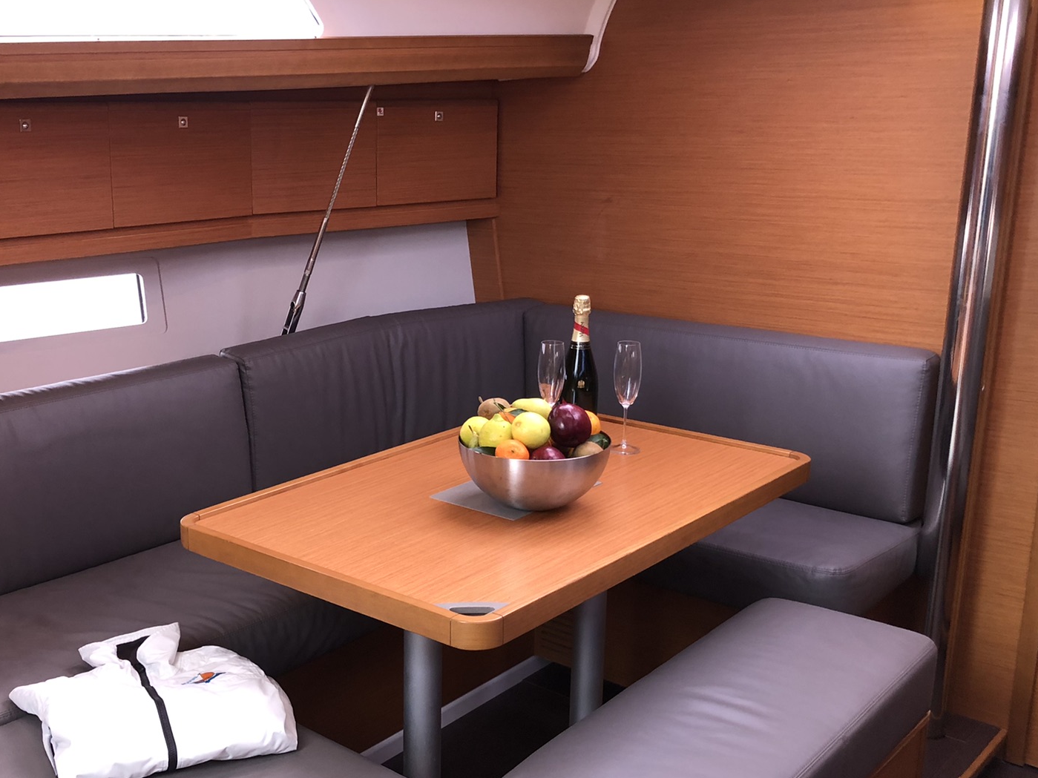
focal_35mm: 41
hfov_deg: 45.2
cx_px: 360
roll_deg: -0.3
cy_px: 400
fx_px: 1229
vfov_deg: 35.1
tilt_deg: -13.8
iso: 40
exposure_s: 1/30
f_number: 1.8
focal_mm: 3.99
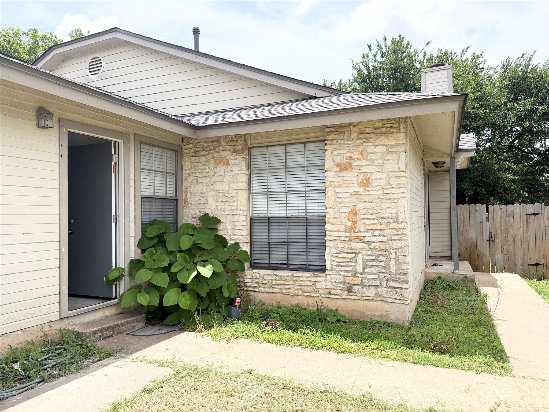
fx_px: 381
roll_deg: +1.3
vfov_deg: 56.8
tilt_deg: +1.5
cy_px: 206
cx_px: 274
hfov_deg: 71.6
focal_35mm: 24
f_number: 1.78
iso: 80
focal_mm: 6.76
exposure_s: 1/3953
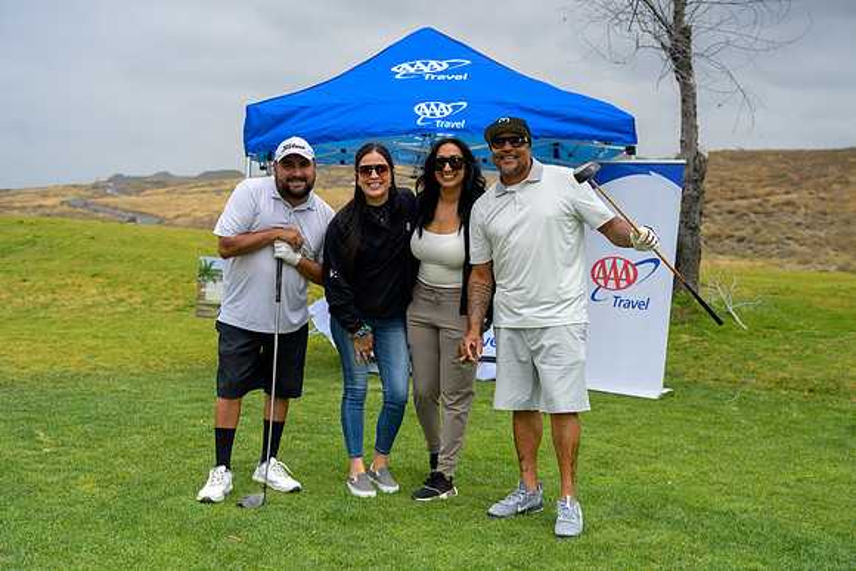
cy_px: 286
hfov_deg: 41.1
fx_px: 1142
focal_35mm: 48
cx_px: 428
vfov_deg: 28.1
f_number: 4
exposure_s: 1/8000
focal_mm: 48
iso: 800
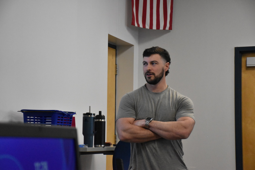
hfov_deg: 21.9
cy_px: 85
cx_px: 128
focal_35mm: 93
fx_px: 659
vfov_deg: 14.7
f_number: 5
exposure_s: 1/400
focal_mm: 62
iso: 6400
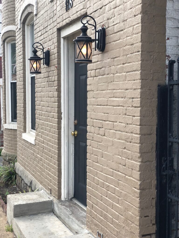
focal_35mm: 52
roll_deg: -0.1
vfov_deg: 36.8
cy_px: 119
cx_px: 90
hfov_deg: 28.0
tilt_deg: -2.3
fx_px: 359
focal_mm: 6
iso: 16
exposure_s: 1/190
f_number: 2.4
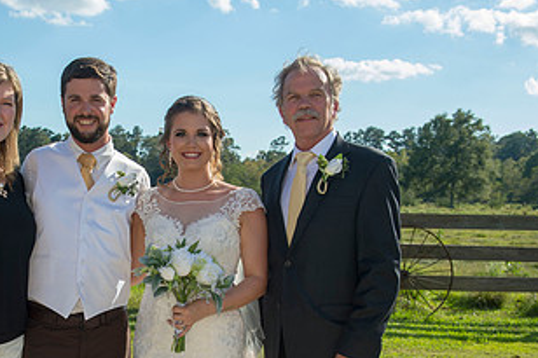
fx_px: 956
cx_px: 147
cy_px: 320
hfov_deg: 31.0
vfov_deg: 20.8
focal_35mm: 64
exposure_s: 1/500
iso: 200
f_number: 6.3
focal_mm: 34
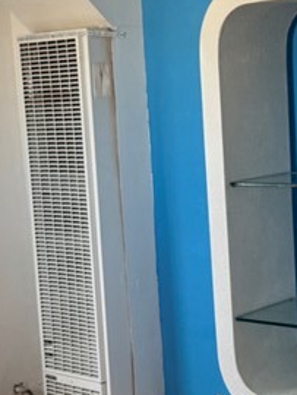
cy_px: 275
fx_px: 1039
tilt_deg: -8.4
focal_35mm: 91
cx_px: 142
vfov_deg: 21.4
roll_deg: +4.5
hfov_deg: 16.3
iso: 200
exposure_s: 1/65
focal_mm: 6.76
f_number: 1.78
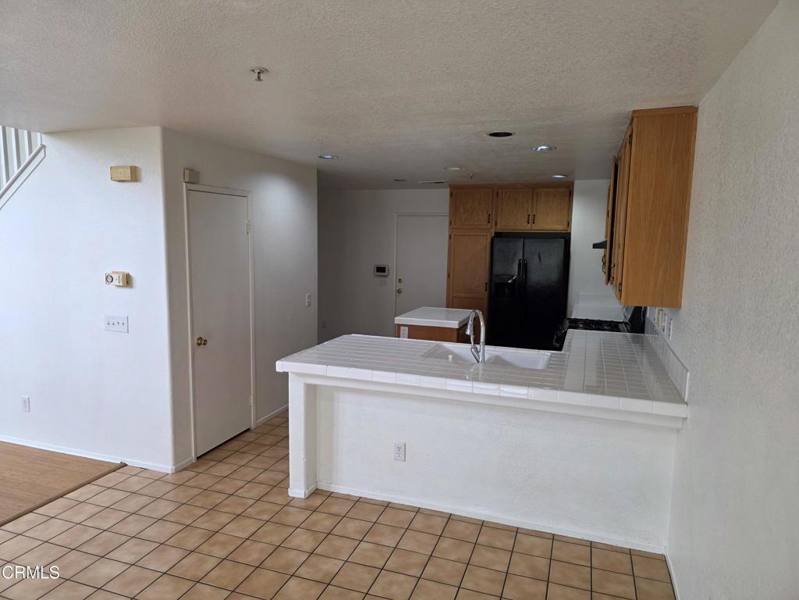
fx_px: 531
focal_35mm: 23
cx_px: 400
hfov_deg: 73.9
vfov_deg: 58.9
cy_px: 300
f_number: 1.7
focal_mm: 6.3
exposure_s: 1/120
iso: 100
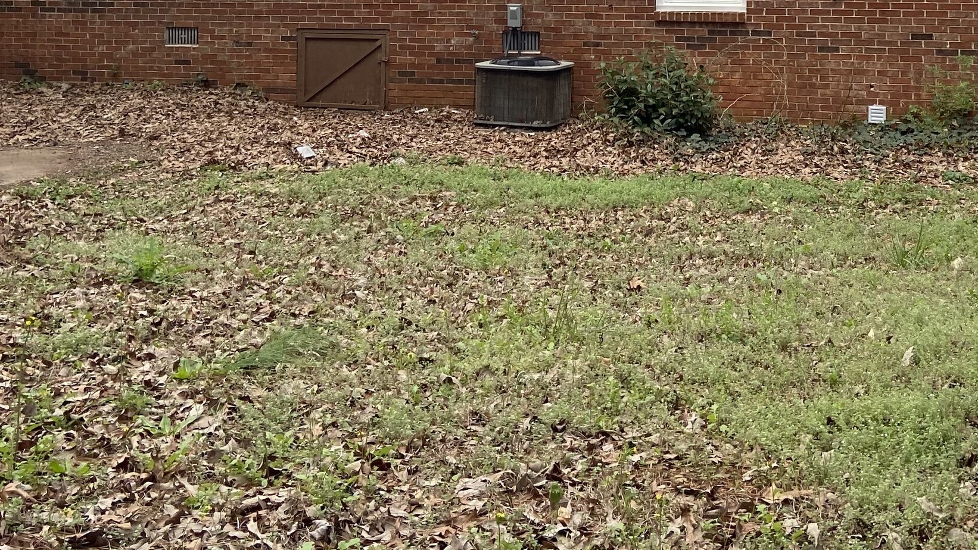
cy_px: -71
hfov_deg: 38.8
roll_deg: -0.6
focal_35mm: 53
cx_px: 640
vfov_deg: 21.4
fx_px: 1375
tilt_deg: +1.5
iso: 32
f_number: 1.8
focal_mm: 4.25
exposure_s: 1/762
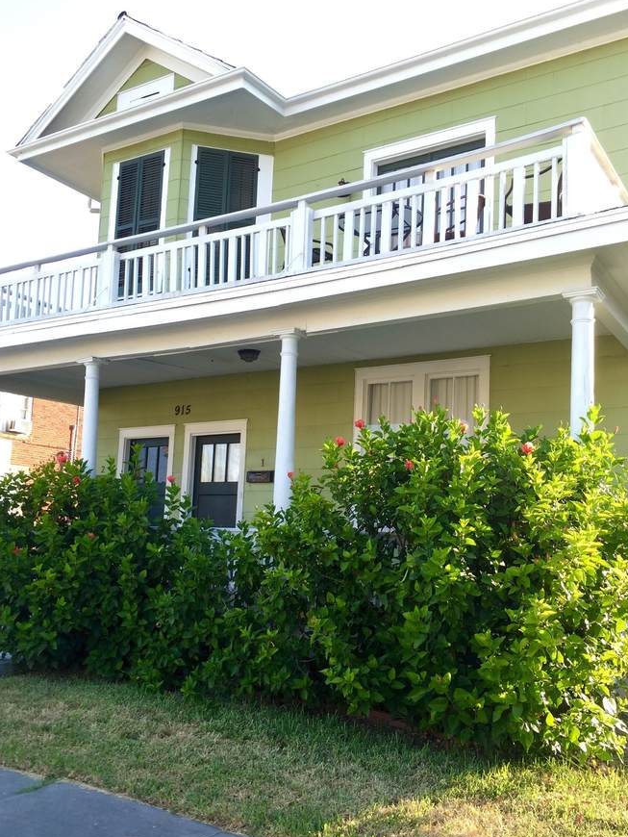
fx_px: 774
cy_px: 442
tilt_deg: +5.9
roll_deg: -3.1
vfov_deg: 56.8
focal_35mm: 32
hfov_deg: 44.2
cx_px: 299
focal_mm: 4.15
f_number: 2.2
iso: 32
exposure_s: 1/183
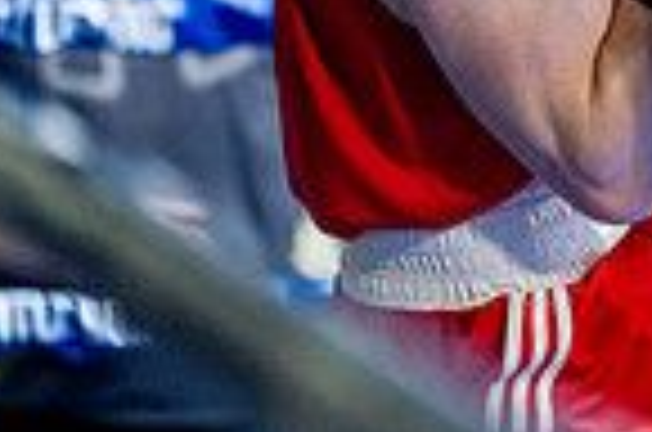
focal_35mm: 325
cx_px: 985
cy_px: -74
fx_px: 5873
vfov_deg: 4.2
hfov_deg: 6.3
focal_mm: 81
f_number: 2
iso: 5000
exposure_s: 1/1000
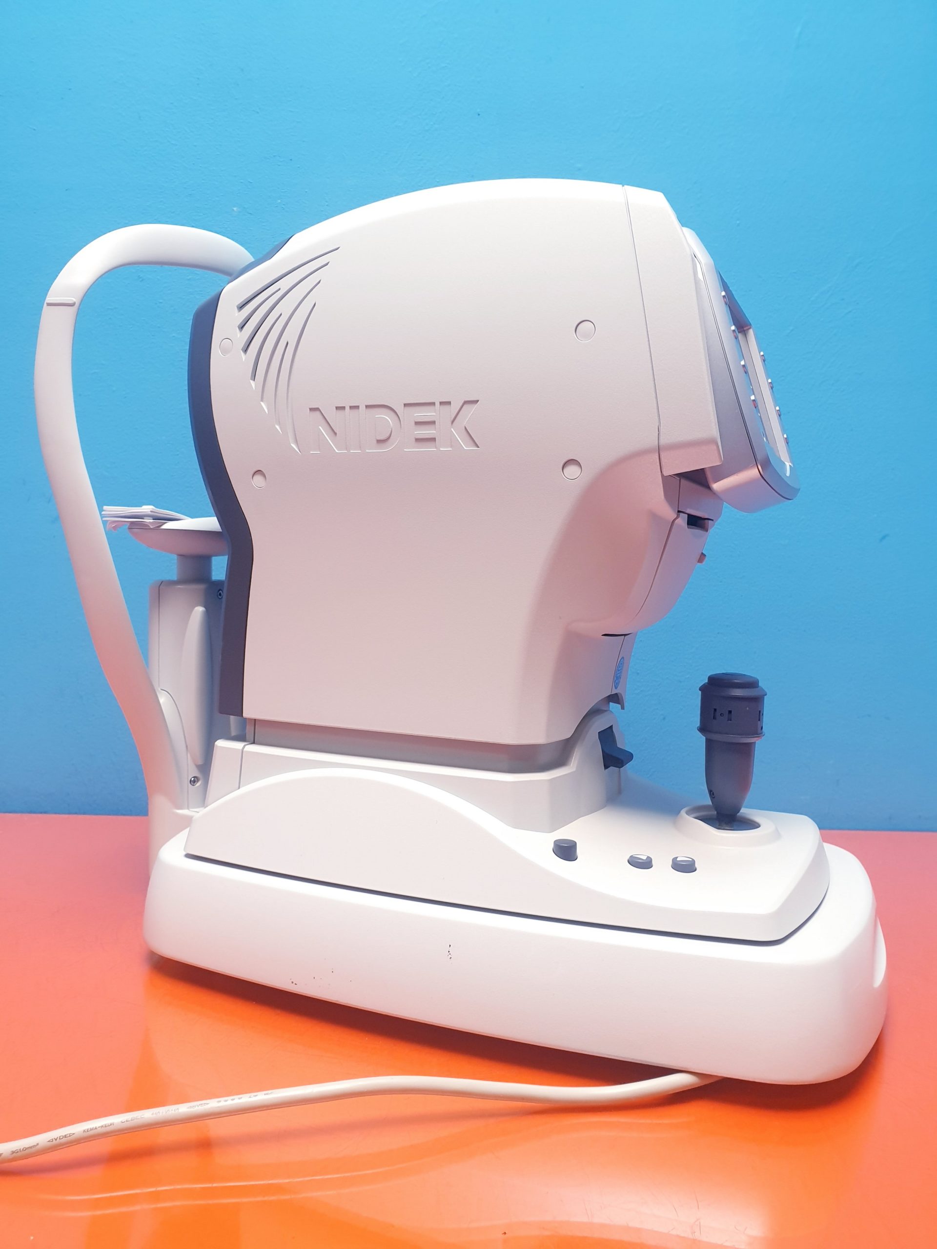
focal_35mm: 26
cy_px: 624
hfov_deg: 53.1
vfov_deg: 67.3
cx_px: 468
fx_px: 938
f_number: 2.4
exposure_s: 1/50
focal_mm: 4.3
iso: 100
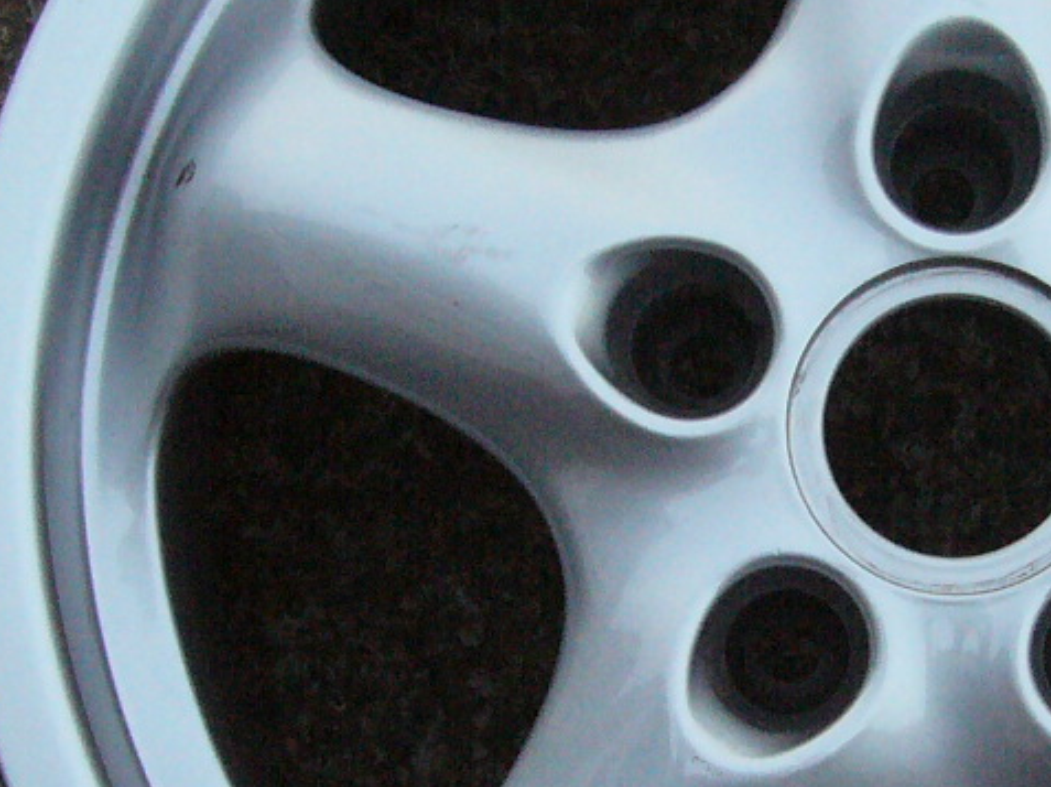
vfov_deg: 15.7
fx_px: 2852
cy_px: 439
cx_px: 923
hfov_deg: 20.5
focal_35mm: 94
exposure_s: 1/640
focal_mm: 5.8
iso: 400
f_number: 5.6
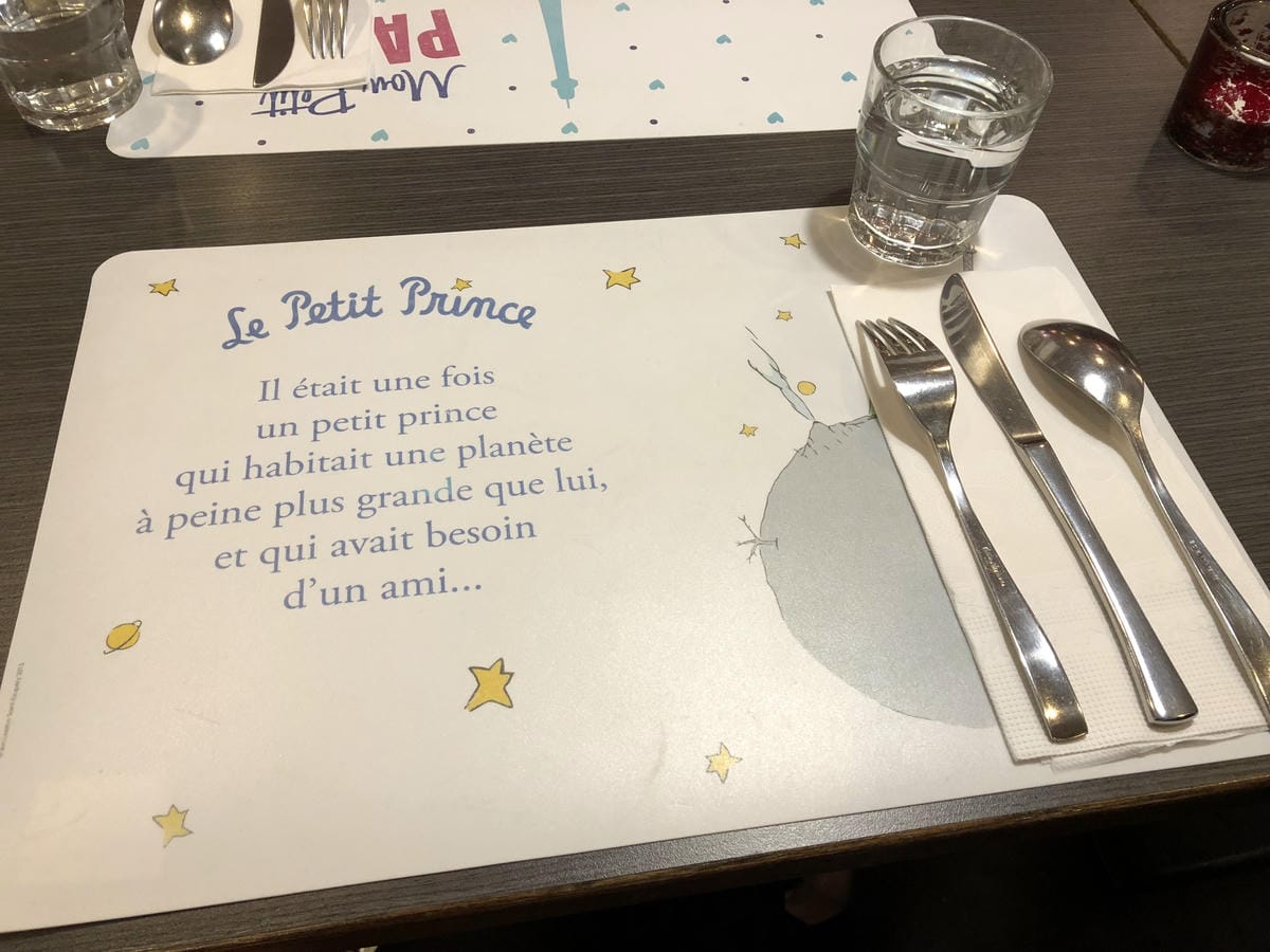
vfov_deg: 49.7
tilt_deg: -54.5
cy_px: 476
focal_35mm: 28
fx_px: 1027
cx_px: 635
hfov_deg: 63.4
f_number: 1.8
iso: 40
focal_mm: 3.99
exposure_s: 1/20
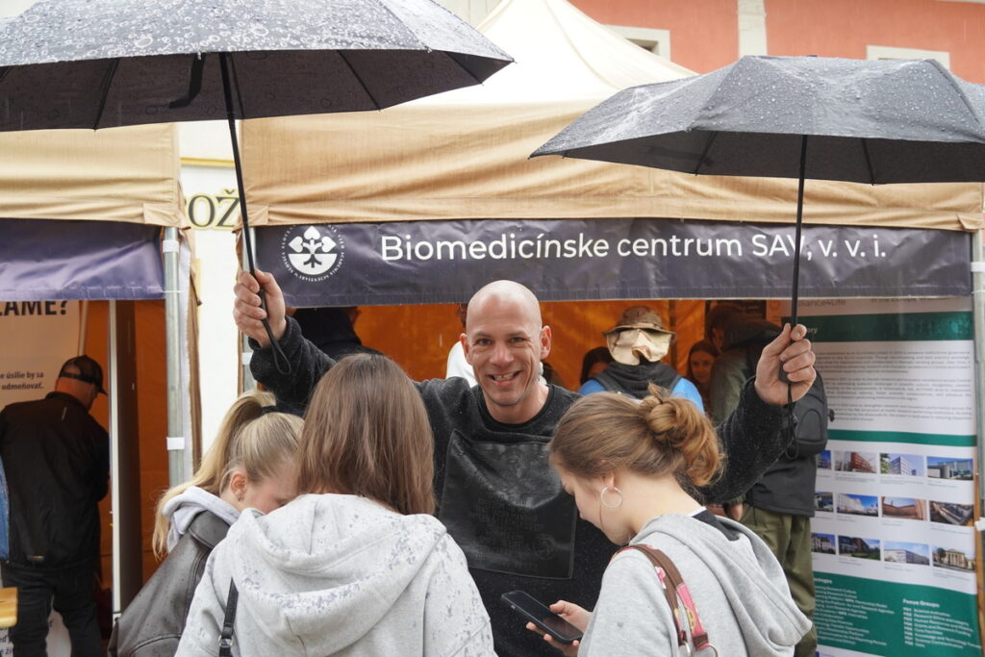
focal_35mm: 36
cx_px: 492
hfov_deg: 53.1
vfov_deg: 36.9
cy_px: 328
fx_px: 985
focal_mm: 24
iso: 500
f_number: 4
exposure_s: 1/160
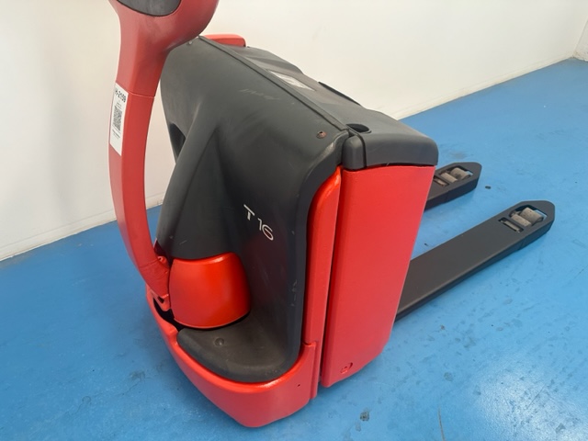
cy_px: 220
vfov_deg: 56.8
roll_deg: -0.9
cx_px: 294
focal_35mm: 24
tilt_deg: -40.4
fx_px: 408
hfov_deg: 71.6
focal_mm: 6.86
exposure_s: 1/88
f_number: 1.78
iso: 250
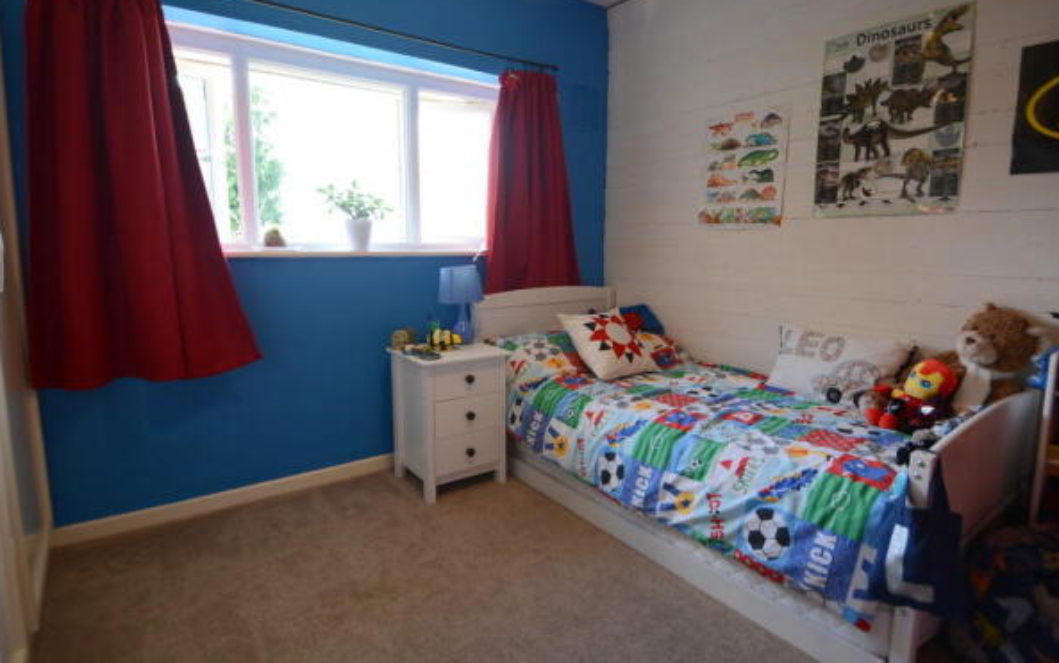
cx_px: 534
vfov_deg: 63.4
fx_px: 536
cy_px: 310
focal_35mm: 19
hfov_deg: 89.3
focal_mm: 11
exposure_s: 1/15
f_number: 5
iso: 100
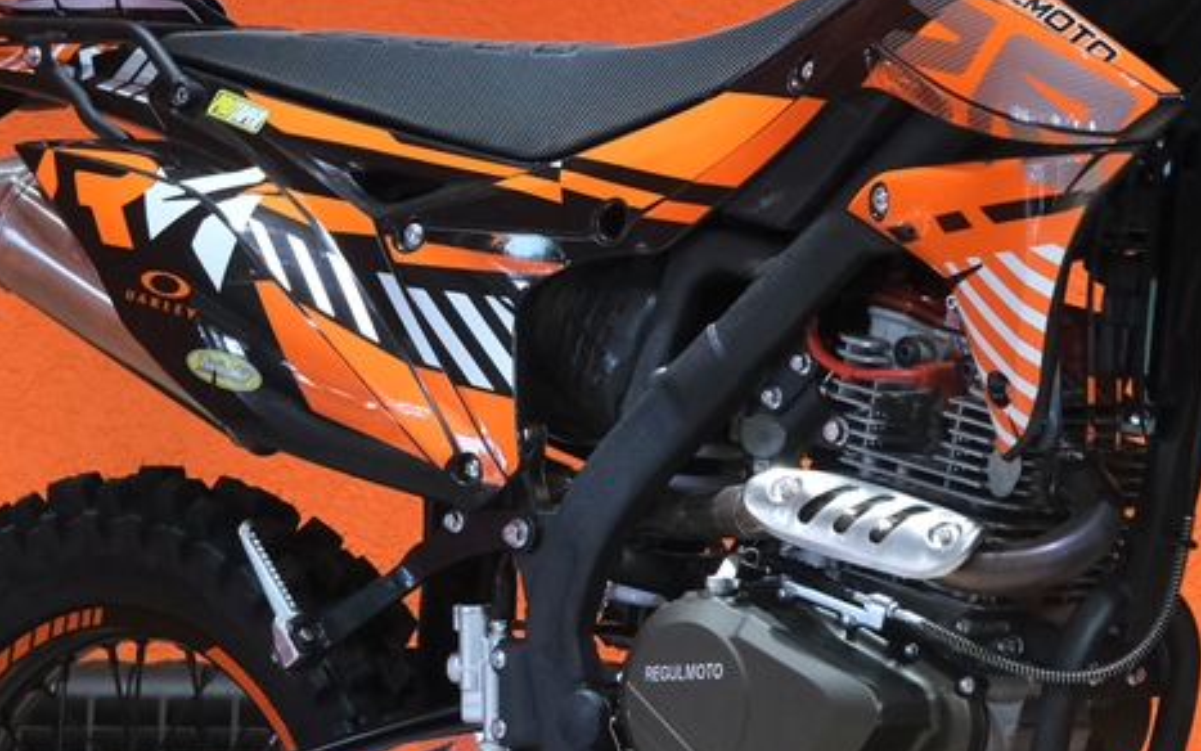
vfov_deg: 7.4
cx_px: 656
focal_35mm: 178
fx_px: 5827
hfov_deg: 11.8
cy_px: 220
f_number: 4
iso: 1600
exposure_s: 1/100
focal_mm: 34.2
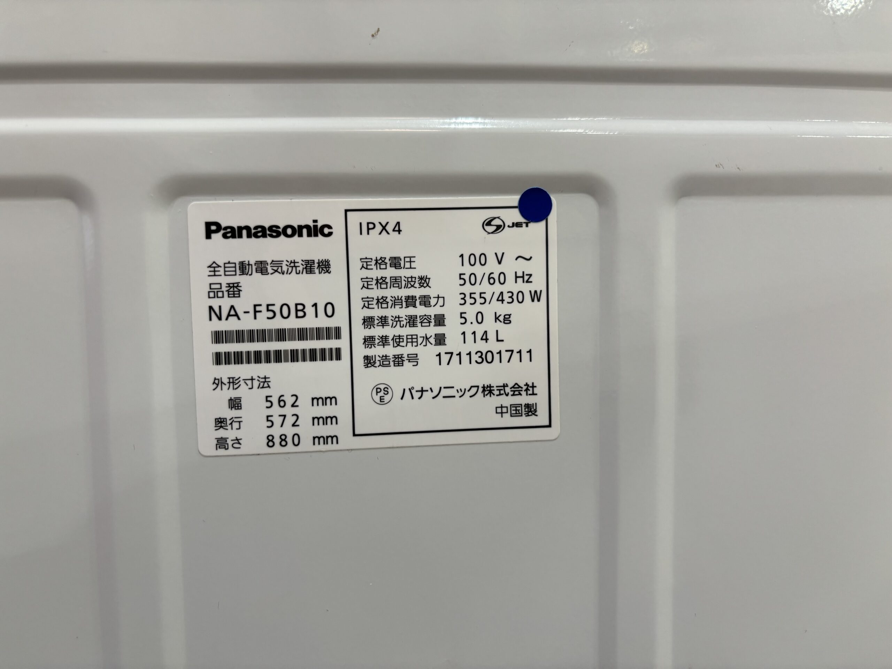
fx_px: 670
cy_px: 334
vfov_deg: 53.1
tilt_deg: -3.8
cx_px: 446
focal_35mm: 26
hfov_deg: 67.3
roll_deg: +0.9
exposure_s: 1/50
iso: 64
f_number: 1.6
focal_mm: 5.96
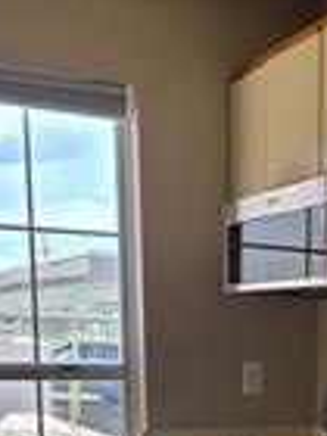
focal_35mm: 79
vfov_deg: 23.2
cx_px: 378
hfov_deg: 17.9
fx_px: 995
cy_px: 483
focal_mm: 6.3
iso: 12
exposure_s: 1/120
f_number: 1.7
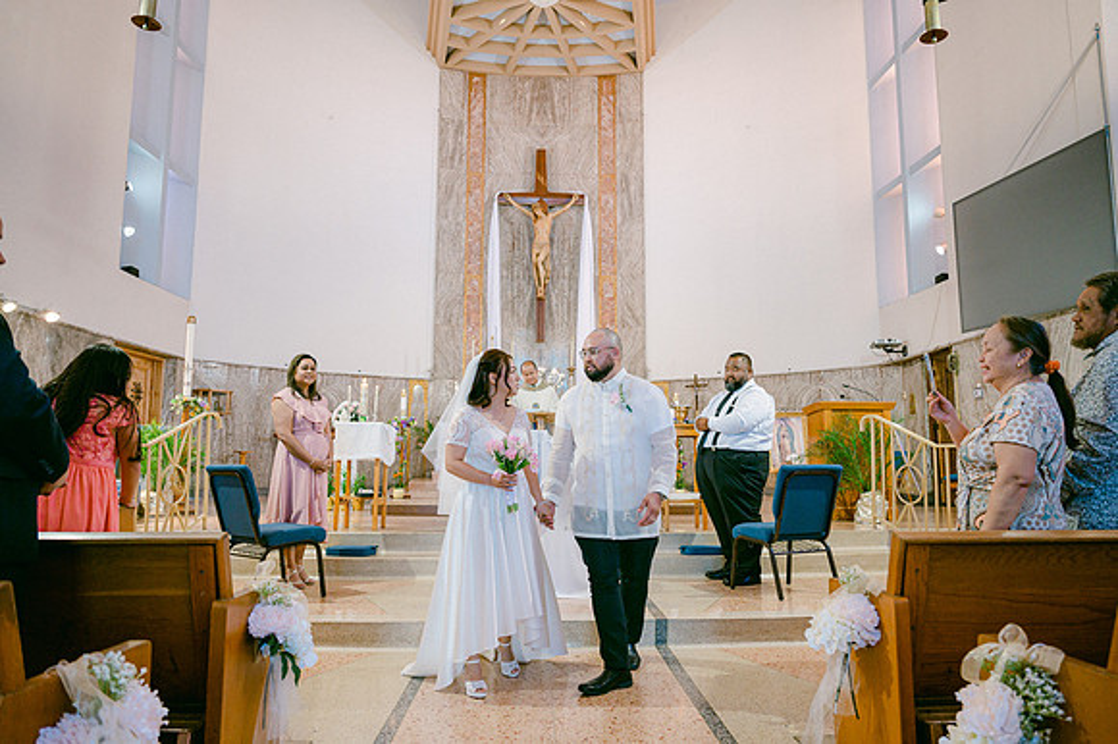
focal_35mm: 24
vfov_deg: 52.7
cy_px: 372
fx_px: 752
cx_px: 559
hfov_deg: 73.3
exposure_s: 1/160
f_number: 3.5
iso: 1600
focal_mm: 24
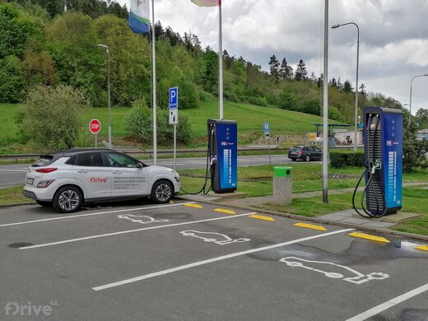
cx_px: 214
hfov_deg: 51.4
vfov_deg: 39.7
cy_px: 160
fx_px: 445
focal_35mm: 36
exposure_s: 1/913
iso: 50
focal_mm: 5.3
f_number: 1.8
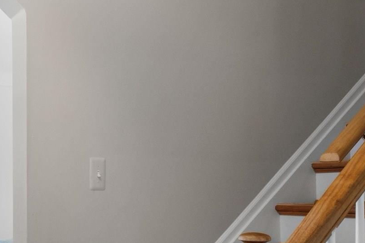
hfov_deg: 32.5
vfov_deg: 23.5
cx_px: 9
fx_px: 578
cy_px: 191
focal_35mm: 57
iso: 640
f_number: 8
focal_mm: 10
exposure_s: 1/4
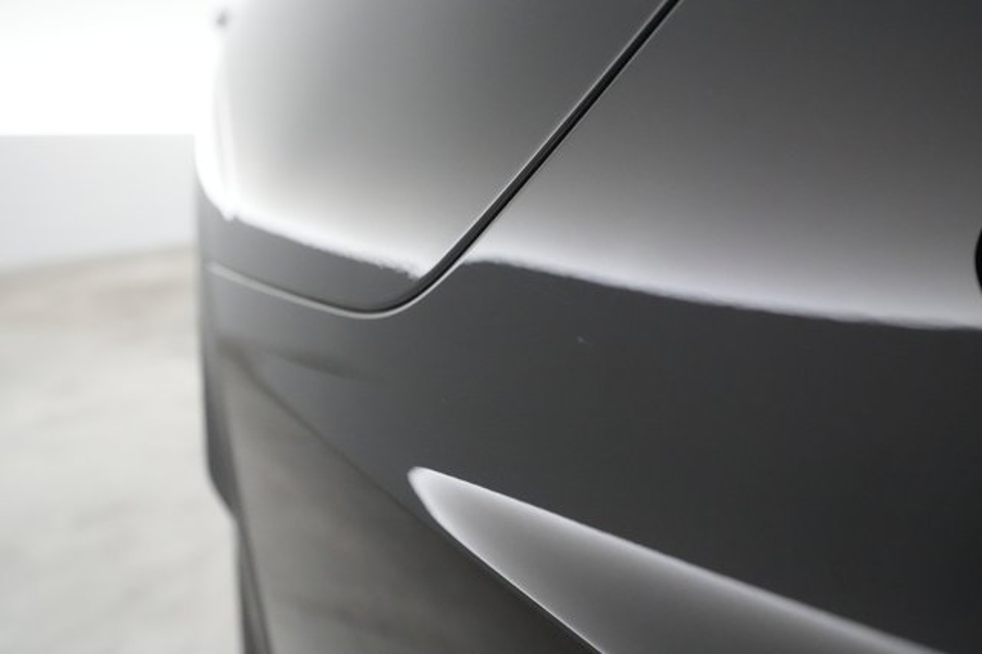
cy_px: 327
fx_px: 654
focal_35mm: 24
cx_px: 491
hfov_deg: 73.8
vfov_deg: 53.1
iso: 12800
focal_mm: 24
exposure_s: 1/200
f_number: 5
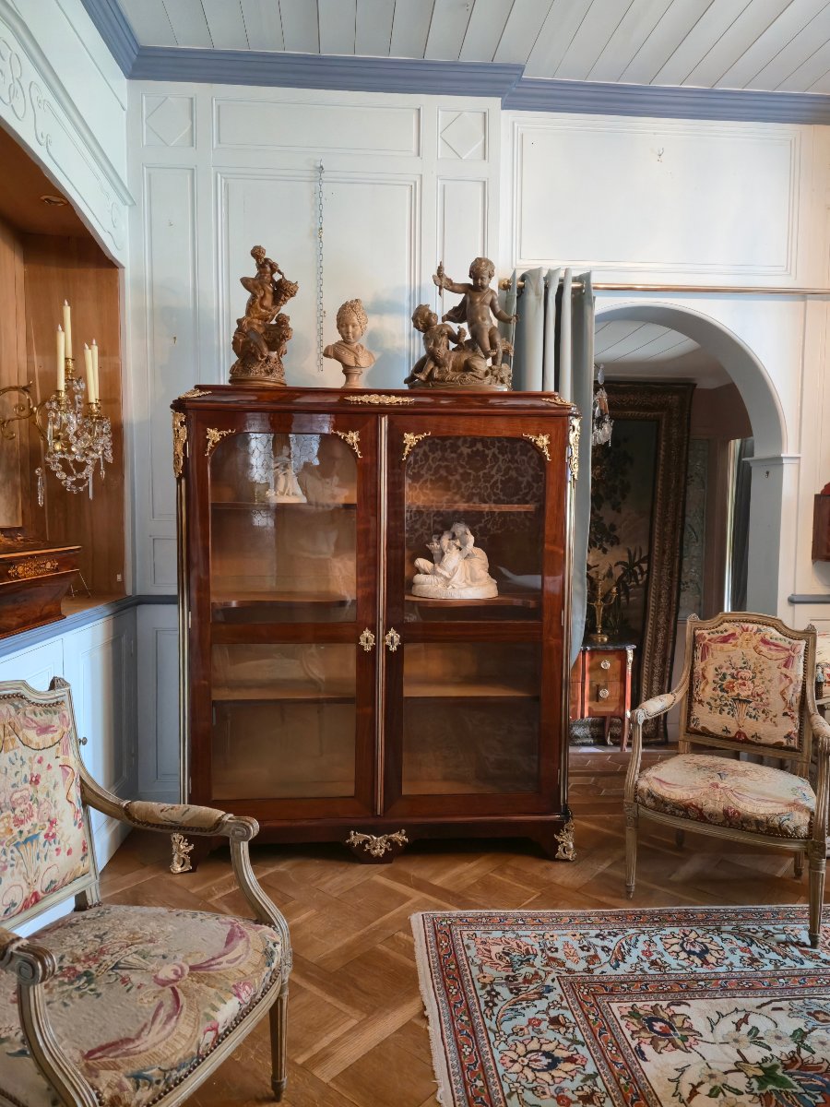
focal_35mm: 23
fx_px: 735
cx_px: 415
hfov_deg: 58.9
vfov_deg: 73.9
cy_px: 554
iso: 400
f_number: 1.8
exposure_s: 1/40.2
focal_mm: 5.4
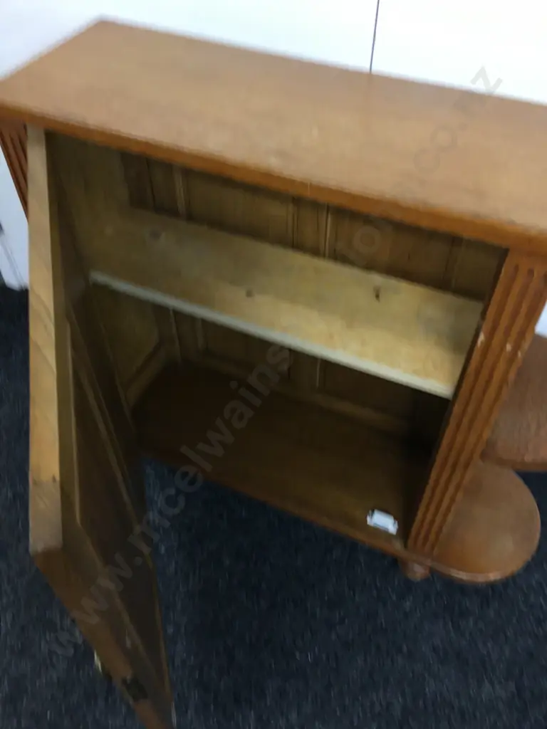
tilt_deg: -46.9
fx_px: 611
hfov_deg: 48.2
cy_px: 364
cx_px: 274
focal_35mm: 29
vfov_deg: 61.7
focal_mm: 4.15
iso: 100
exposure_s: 1/17
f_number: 2.2
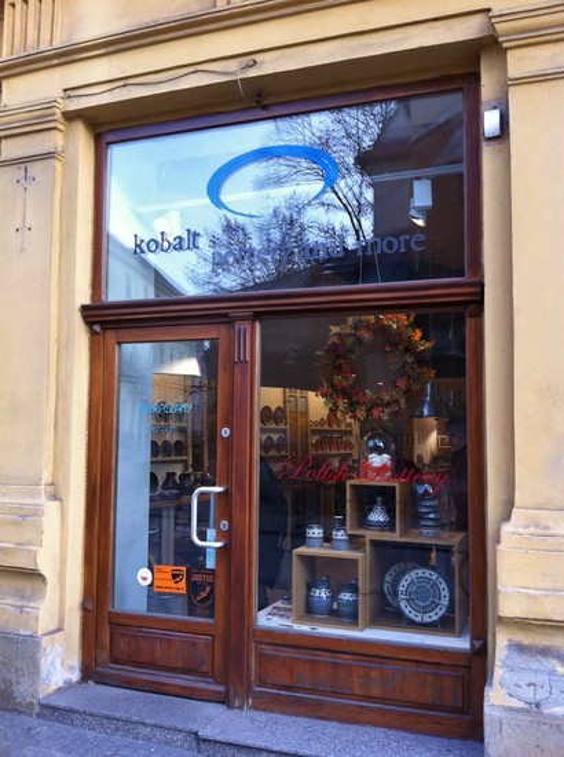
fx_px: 763
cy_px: 378
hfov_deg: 40.6
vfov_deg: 52.7
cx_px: 282
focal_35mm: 35
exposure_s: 1/120
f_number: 2.8
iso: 100
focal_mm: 3.85
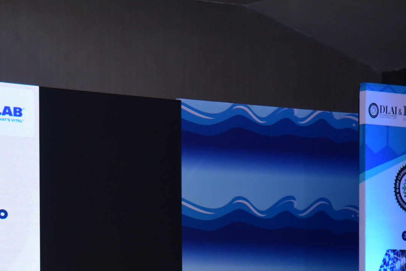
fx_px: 2110
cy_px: 324
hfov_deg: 10.9
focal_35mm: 187
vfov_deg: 7.3
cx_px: 20
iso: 1600
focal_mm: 78
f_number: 4
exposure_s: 1/125
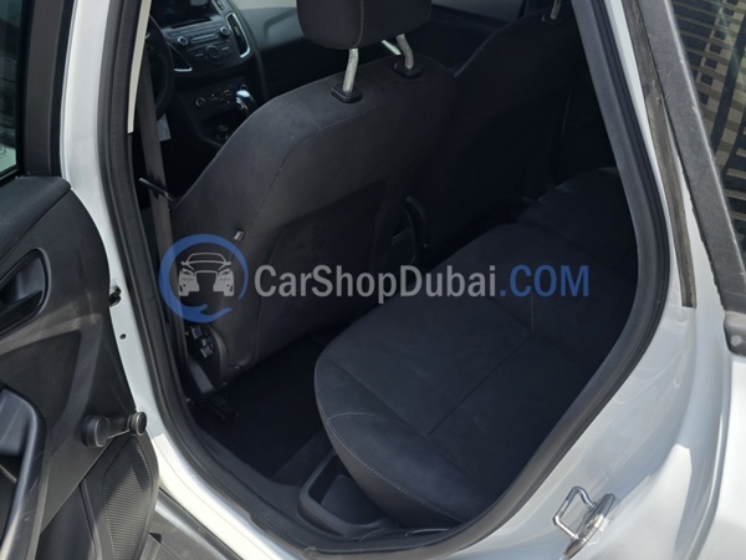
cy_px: 280
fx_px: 496
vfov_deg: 58.9
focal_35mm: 23
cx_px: 373
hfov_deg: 73.9
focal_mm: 6.3
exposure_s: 1/566
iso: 12
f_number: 1.7
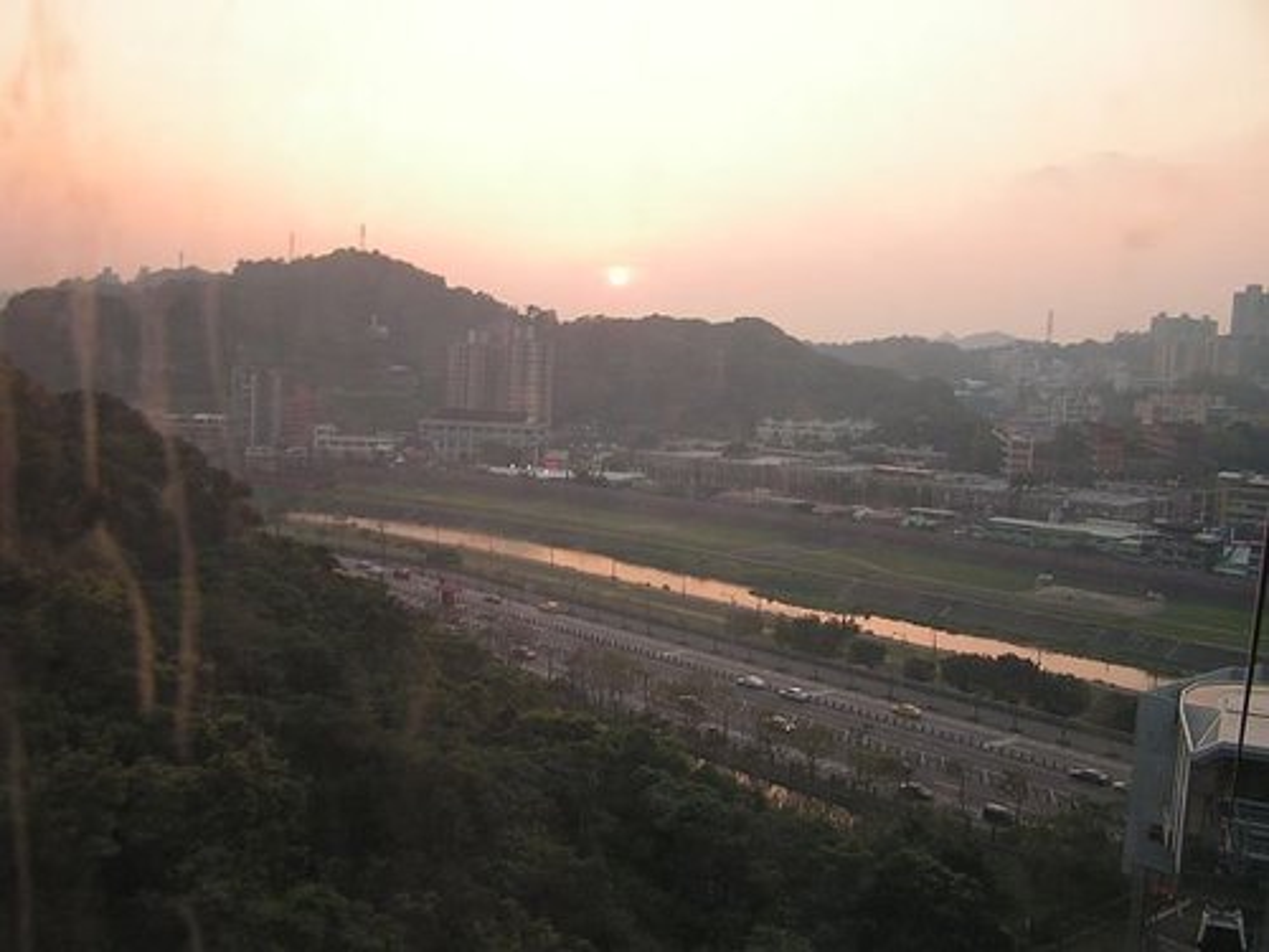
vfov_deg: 37.7
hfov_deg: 49.0
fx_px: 1393
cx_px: 634
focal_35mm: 38
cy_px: 476
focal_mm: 6.3
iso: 80
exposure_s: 1/50
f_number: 2.8
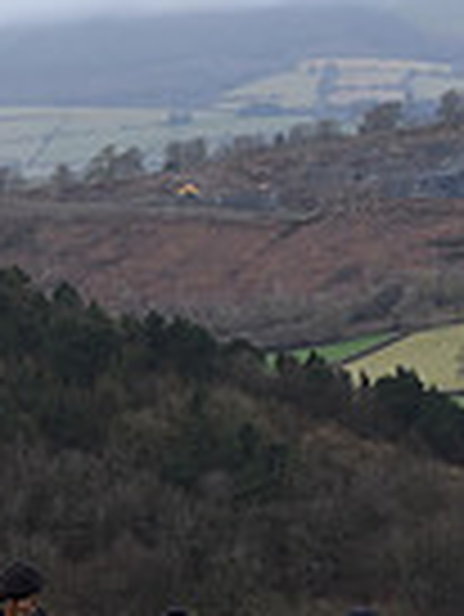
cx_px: -622
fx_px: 5068
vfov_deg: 7.0
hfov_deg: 5.1
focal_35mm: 284
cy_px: 382
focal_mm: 70
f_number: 4.5
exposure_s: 1/800
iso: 250
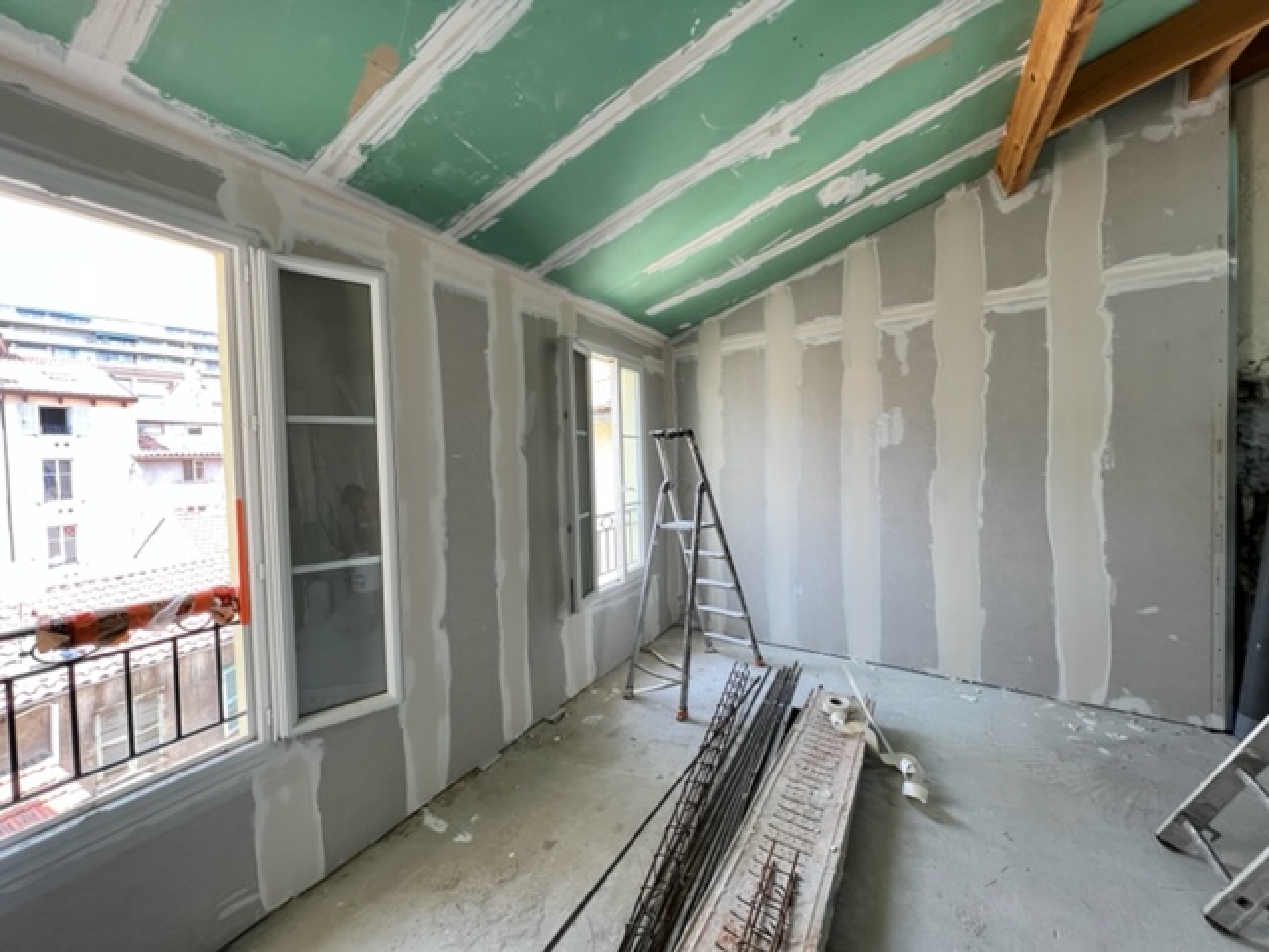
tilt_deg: -2.0
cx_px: 634
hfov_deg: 106.2
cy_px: 476
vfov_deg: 89.9
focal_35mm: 13
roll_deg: +2.4
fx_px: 477
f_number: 1.8
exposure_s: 1/99
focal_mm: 1.57
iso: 50
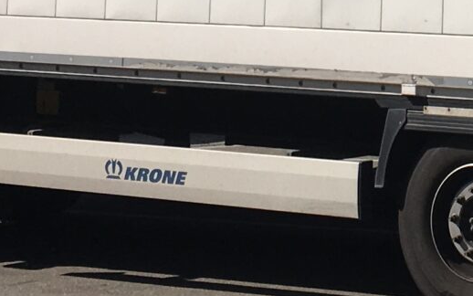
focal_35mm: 152
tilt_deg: +5.9
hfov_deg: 13.1
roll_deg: +0.8
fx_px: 1960
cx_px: 670
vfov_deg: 8.3
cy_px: -244
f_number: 2.2
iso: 25
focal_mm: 4.15
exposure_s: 1/2262
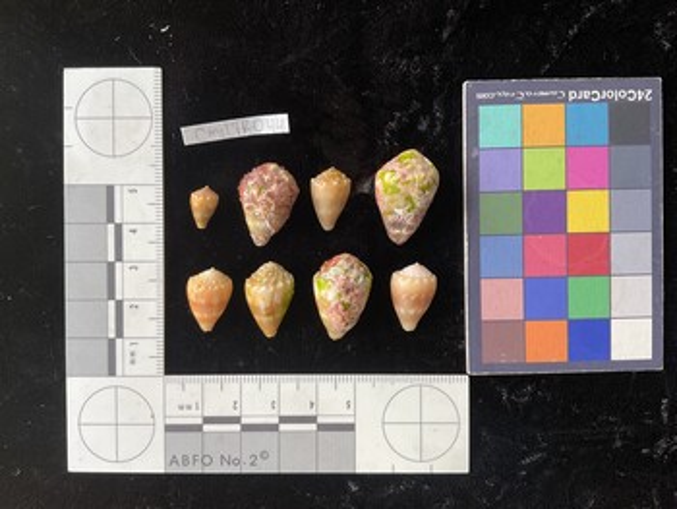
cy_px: 254
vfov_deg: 48.3
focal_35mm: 29
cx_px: 338
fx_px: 568
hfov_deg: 61.6
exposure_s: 1/120
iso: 40
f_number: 1.8
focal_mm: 3
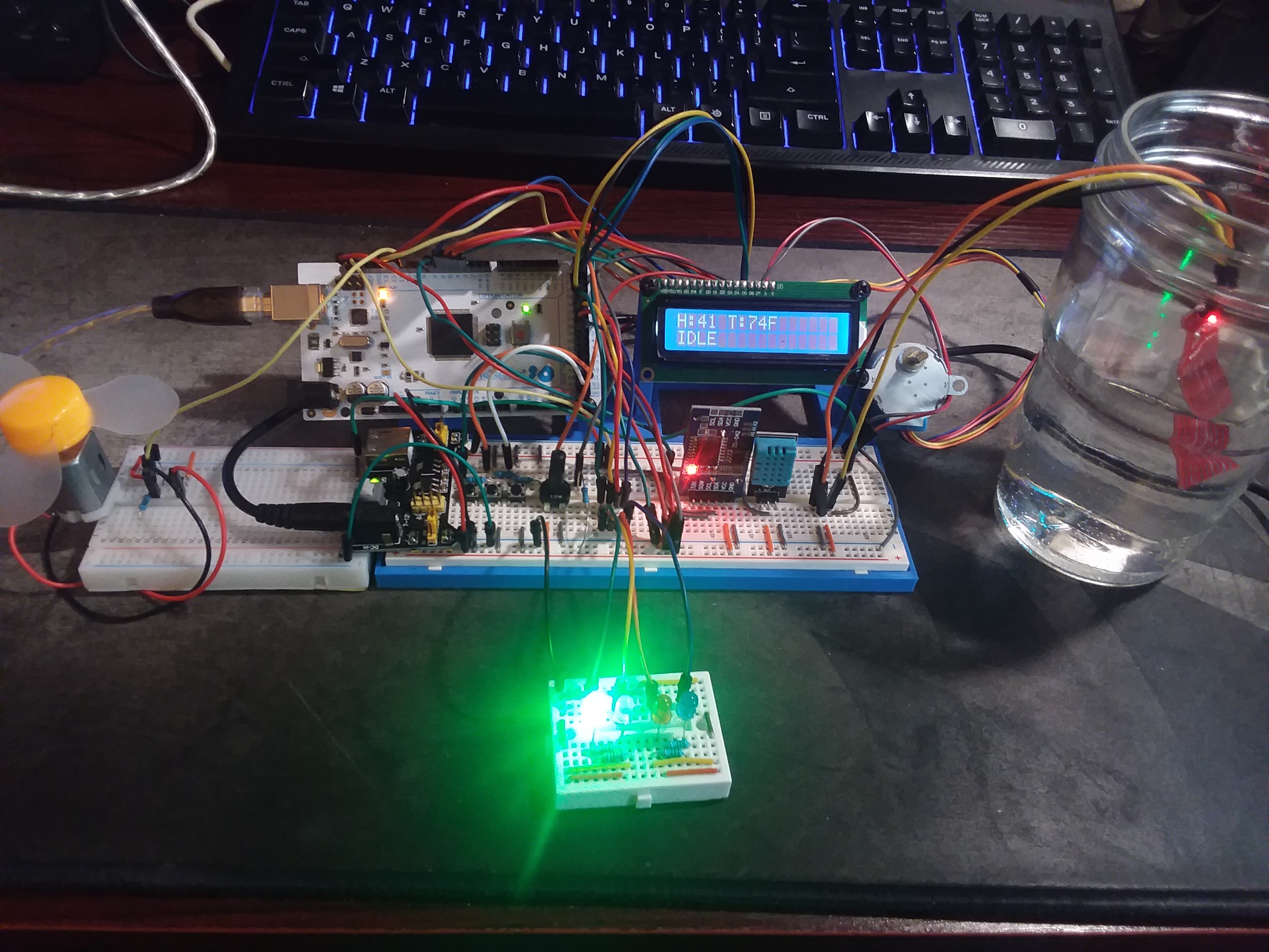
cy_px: 476
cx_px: 634
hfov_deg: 65.3
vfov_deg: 51.4
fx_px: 990
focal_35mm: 27
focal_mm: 2.91
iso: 160
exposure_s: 1/24
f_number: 1.9
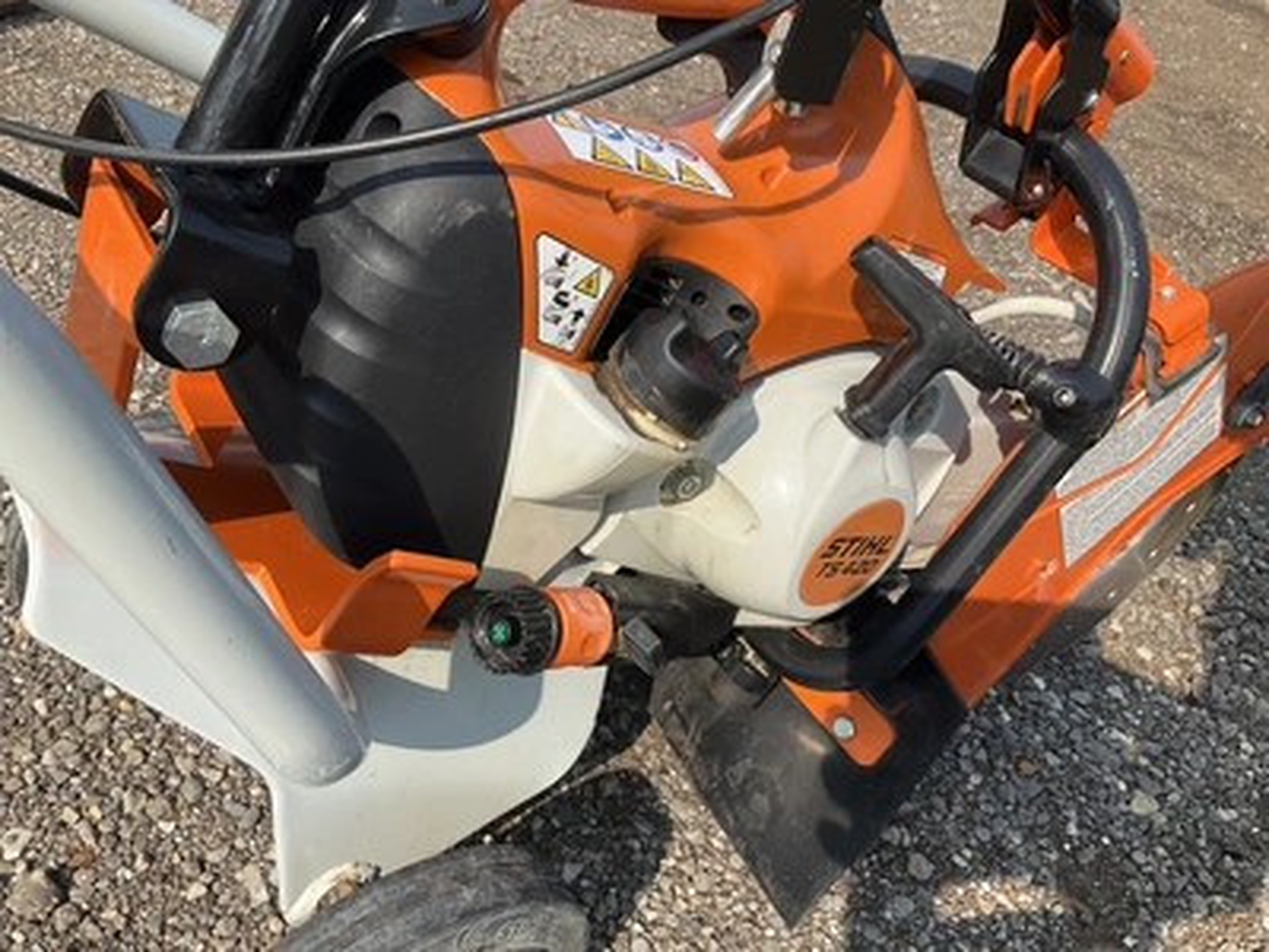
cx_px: 634
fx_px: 1063
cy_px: 476
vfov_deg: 48.2
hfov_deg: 61.7
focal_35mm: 29
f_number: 1.8
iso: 25
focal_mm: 3
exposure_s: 1/1121
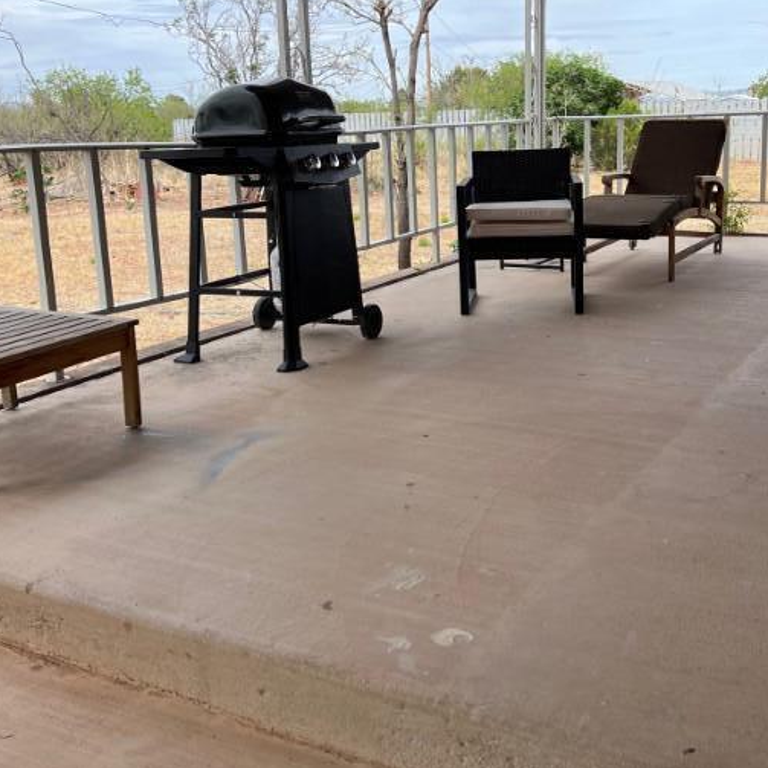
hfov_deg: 42.7
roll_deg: +2.2
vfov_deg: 42.5
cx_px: 455
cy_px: 280
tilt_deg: -8.7
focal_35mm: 39
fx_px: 979
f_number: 1.5
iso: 50
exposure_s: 1/2252
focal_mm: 5.7
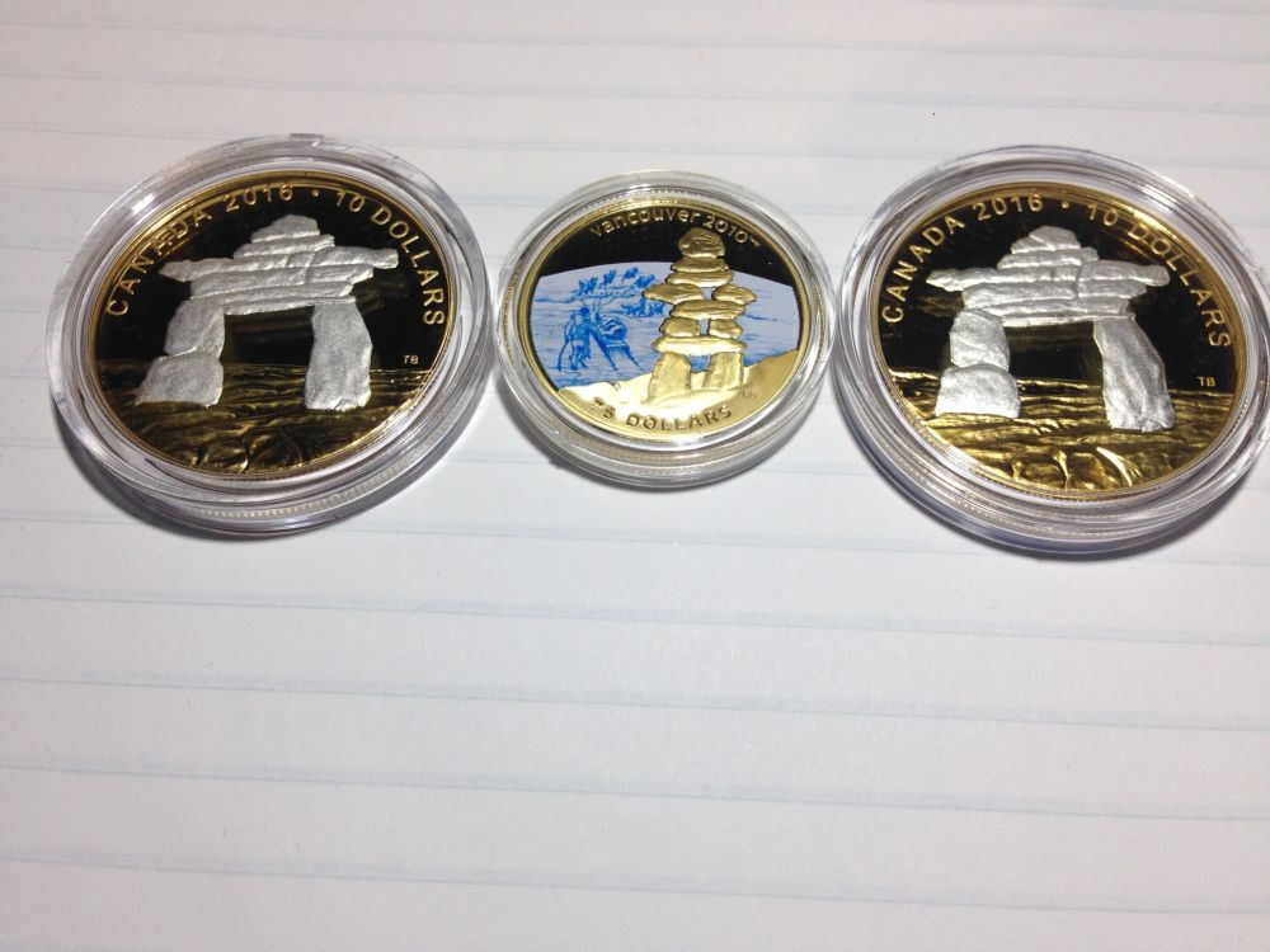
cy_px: 476
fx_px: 1211
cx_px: 635
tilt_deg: -58.2
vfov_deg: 42.9
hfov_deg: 55.4
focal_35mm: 33
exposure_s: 1/204
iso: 50
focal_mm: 4.12
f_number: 2.4
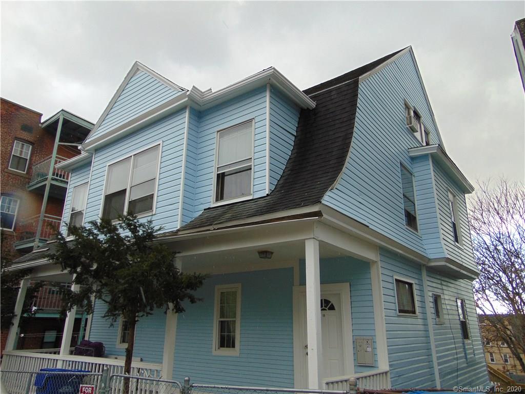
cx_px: 262
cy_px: 197
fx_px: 379
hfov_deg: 69.4
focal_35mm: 25
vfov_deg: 54.9
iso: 80
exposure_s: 1/250
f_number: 3
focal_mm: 4.5
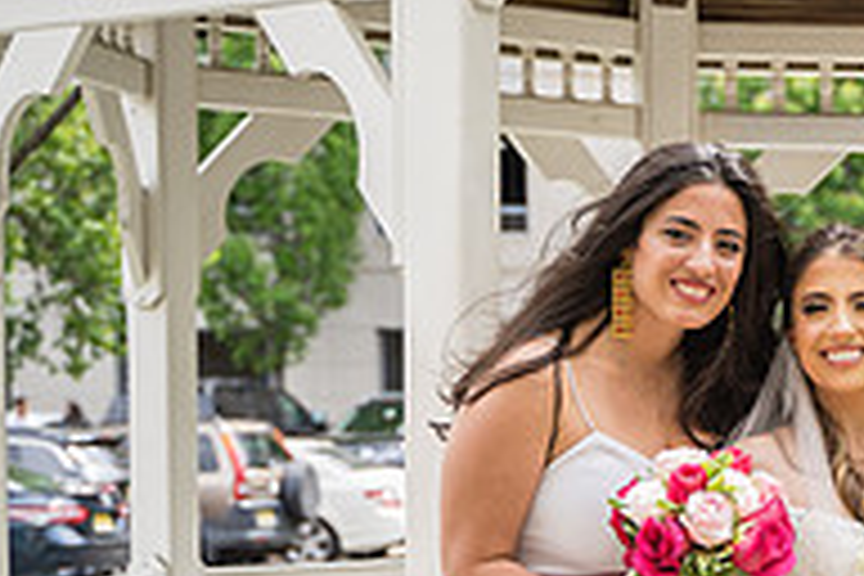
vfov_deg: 10.0
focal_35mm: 135
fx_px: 3240
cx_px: 1256
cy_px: 650
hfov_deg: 14.3
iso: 100
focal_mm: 43
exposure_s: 1/500
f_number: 2.8
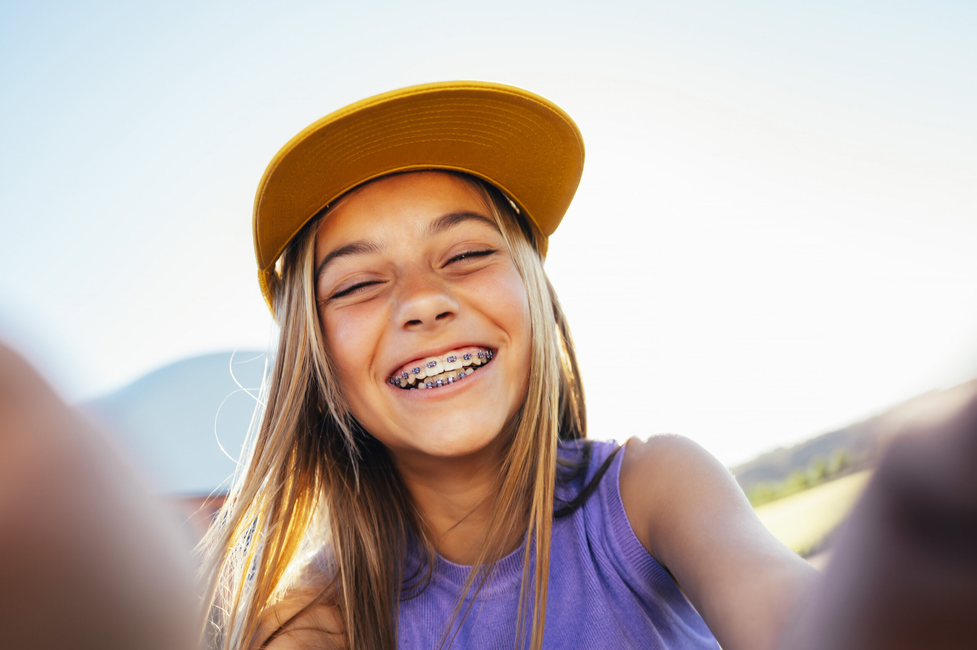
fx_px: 949
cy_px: 325
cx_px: 488
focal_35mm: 35
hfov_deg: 54.5
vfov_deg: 37.8
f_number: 4
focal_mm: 35
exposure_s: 1/500
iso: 200
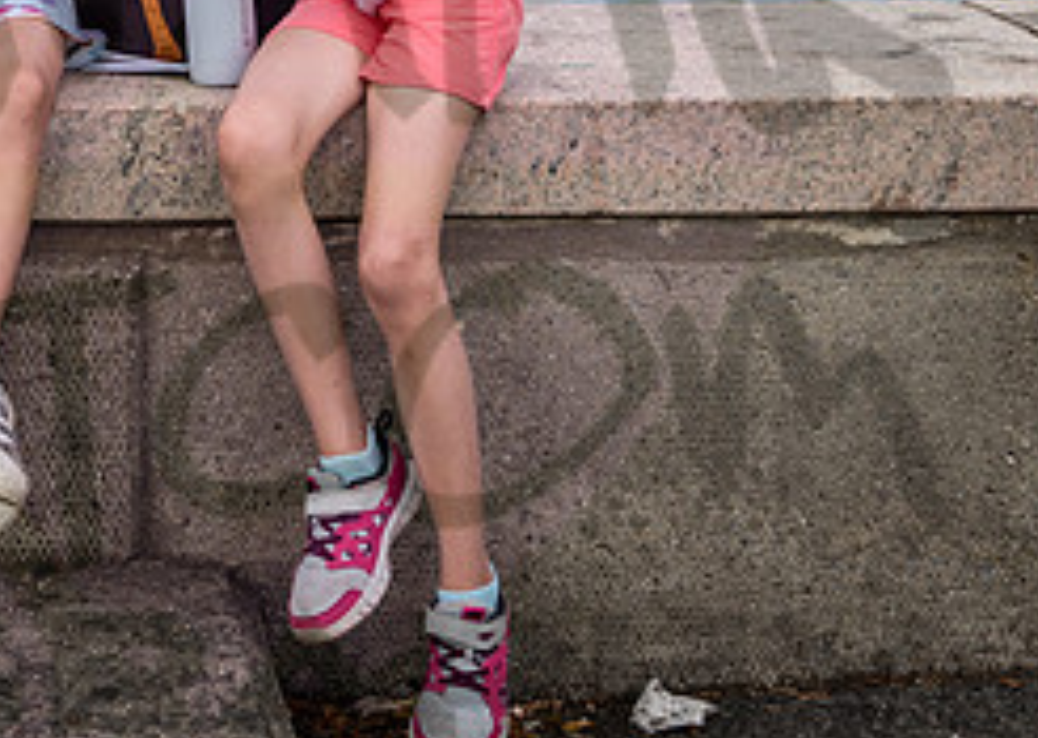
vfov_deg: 15.5
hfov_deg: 21.7
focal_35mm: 88
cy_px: -188
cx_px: -39
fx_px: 2591
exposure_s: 1/1600
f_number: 3.5
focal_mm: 32
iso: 200
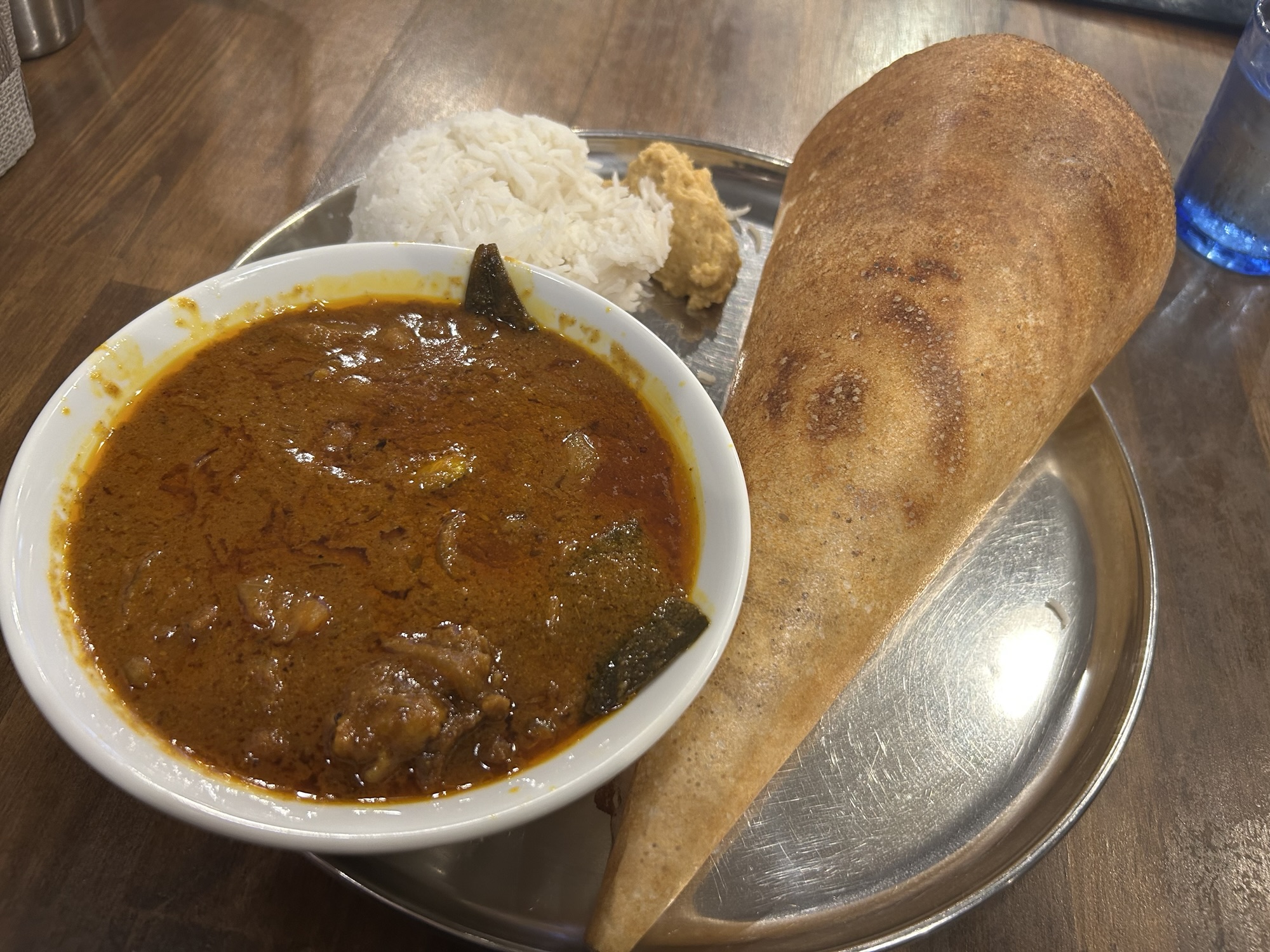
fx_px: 954
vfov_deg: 53.1
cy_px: 476
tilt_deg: -52.0
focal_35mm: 26
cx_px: 635
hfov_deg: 67.3
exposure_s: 1/50
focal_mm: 5.7
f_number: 1.5
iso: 125
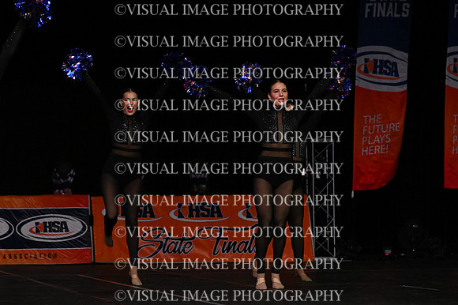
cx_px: 229
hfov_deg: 13.7
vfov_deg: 9.1
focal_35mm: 150
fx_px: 1907
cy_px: 152
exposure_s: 1/1000
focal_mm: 100
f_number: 4
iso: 6400
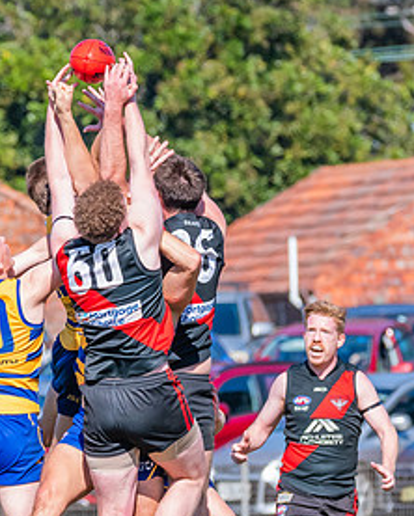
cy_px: 273
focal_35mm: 860
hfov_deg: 1.8
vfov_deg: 2.2
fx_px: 13157
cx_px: 141
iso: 800
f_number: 8
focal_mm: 280
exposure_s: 1/1600
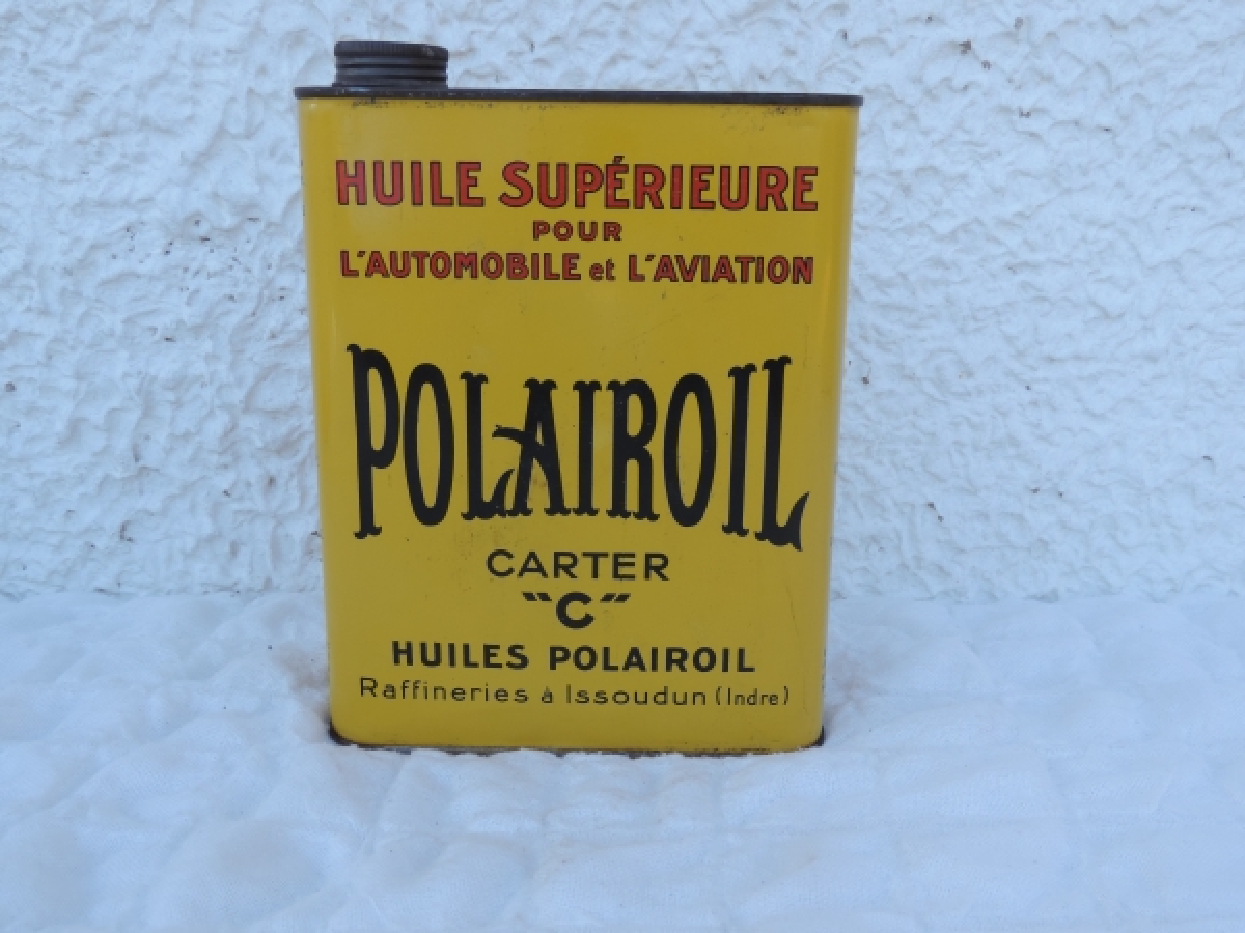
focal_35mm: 33
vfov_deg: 42.9
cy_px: 466
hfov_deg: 55.4
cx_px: 622
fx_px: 1187
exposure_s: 1/160
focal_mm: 5.8
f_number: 3.2
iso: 80
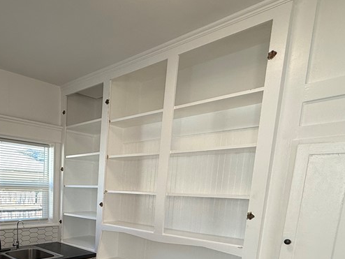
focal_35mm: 29
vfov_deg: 44.0
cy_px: 233
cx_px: 68
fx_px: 289
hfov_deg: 57.0
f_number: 2.2
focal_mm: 2.22
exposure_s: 1/120
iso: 64
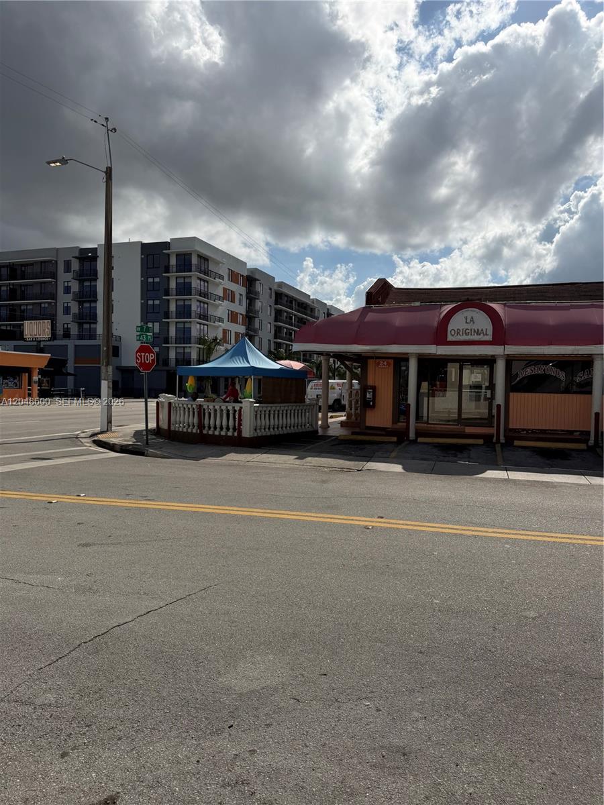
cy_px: 402
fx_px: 558
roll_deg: -2.1
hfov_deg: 56.8
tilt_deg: -3.6
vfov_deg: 71.6
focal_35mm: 24
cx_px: 302
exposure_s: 1/14286
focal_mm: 6.76
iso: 80
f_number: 1.78
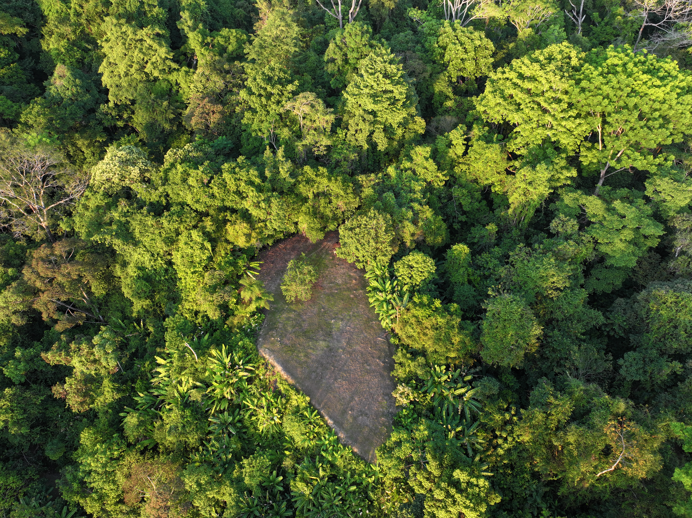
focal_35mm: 24
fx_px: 480
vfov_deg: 56.8
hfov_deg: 71.6
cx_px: 346
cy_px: 259
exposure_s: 1/100
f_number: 2.8
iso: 100
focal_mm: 12.29
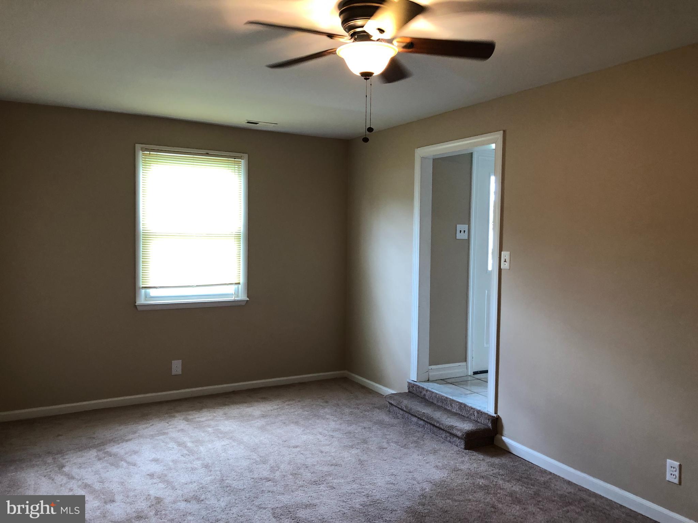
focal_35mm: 28
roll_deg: -1.6
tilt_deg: -3.4
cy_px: 262
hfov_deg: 63.4
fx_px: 565
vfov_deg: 49.7
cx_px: 349
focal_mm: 3.99
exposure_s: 1/17
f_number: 1.8
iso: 40
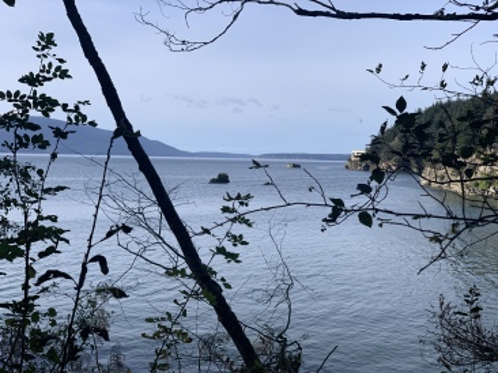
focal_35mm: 52
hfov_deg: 36.8
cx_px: 249
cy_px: 186
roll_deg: -1.0
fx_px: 748
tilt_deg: -1.2
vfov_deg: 28.0
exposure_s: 1/1410
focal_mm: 6
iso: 16
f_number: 2.4
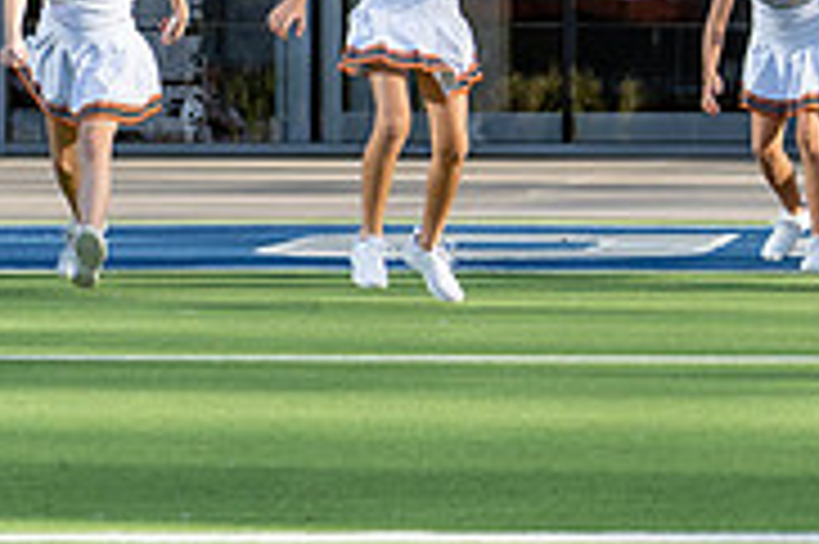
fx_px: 5910
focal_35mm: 260
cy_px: 144
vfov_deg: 5.3
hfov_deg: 7.8
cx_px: 1166
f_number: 2.8
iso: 160
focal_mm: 50
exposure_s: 1/1250
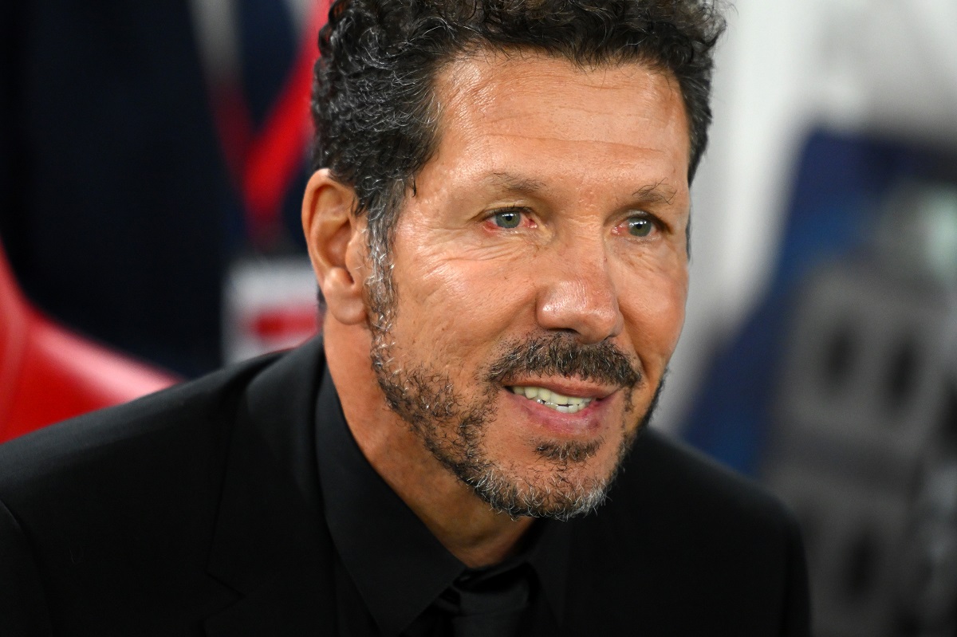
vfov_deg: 4.6
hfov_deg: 6.9
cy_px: 318
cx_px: 478
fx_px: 7971
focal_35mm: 300
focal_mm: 200
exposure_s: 1/1710
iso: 2500
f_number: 2.8
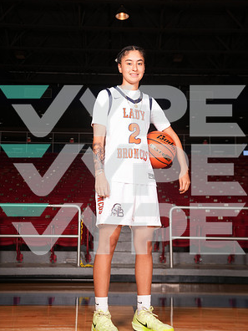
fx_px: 449
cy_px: 171
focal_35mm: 47
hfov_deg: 30.9
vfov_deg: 40.4
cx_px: 124
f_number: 6.3
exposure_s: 1/200
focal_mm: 43
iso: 400
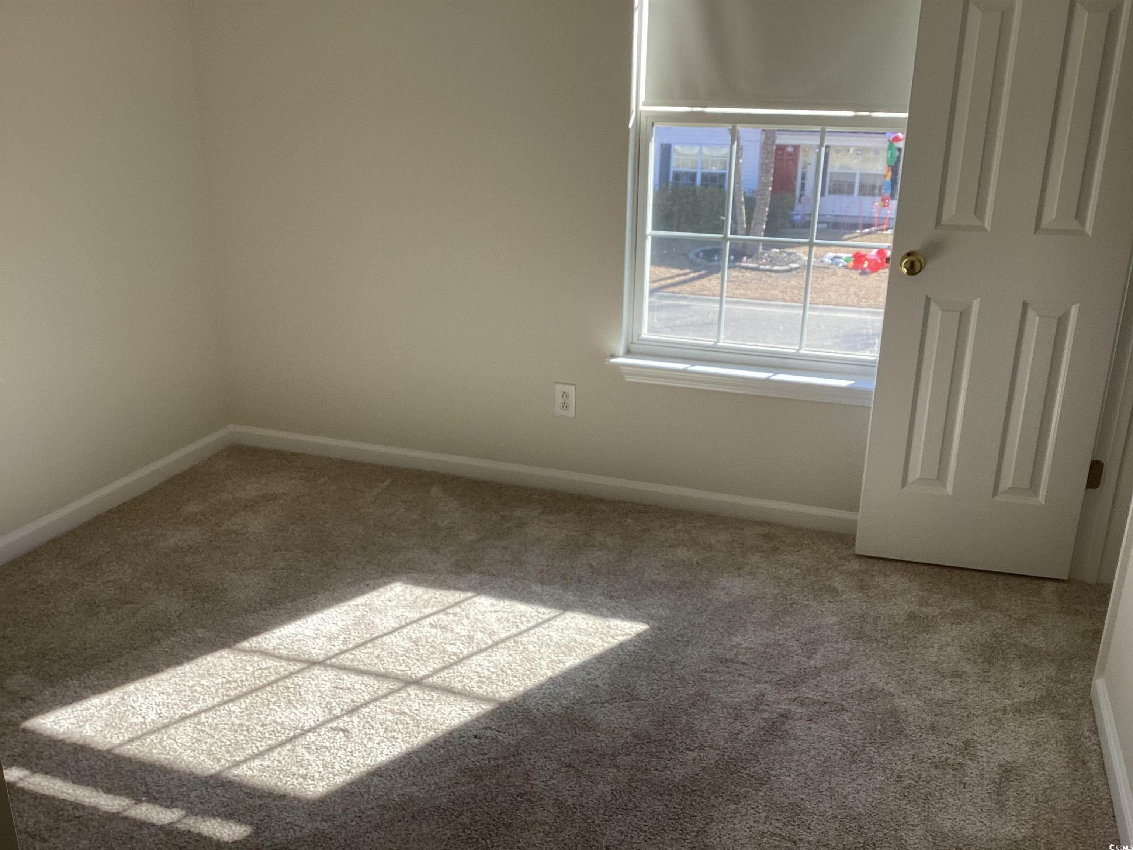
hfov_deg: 58.4
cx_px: 566
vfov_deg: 45.4
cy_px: 425
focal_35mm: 31
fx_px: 1015
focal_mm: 3.3
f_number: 2.4
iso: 25
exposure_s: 1/122
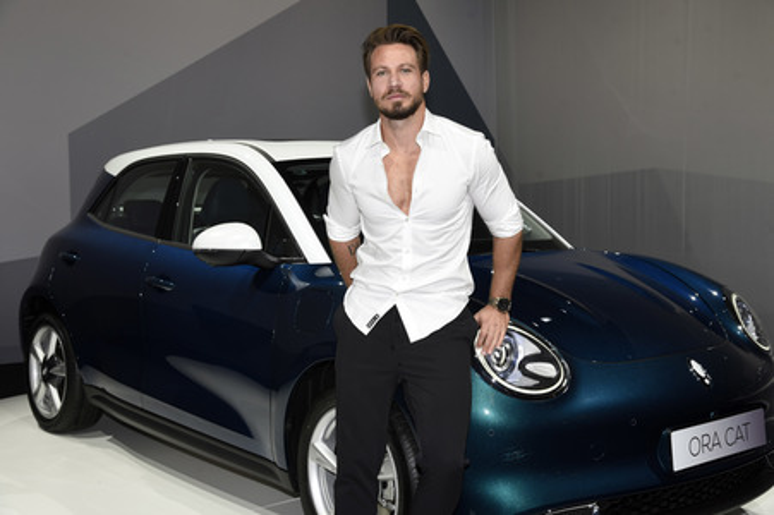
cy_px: 258
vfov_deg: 29.2
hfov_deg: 42.8
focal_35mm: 46
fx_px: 988
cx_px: 387
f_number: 6.3
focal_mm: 46
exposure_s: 1/125
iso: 400
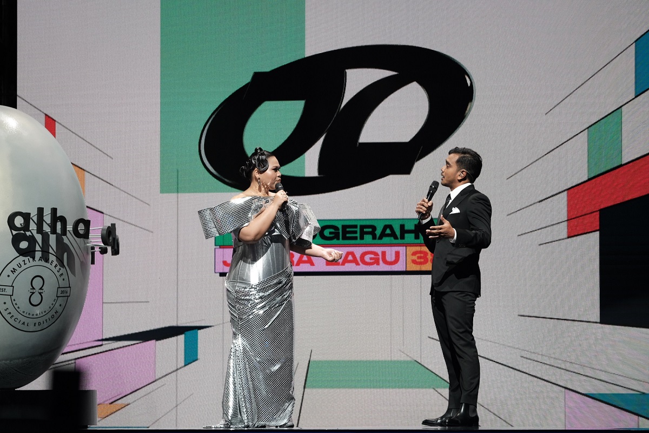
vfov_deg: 6.5
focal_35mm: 210
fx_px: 3786
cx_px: 324
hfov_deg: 9.8
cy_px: 216
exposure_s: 1/250
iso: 1000
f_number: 2.8
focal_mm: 140
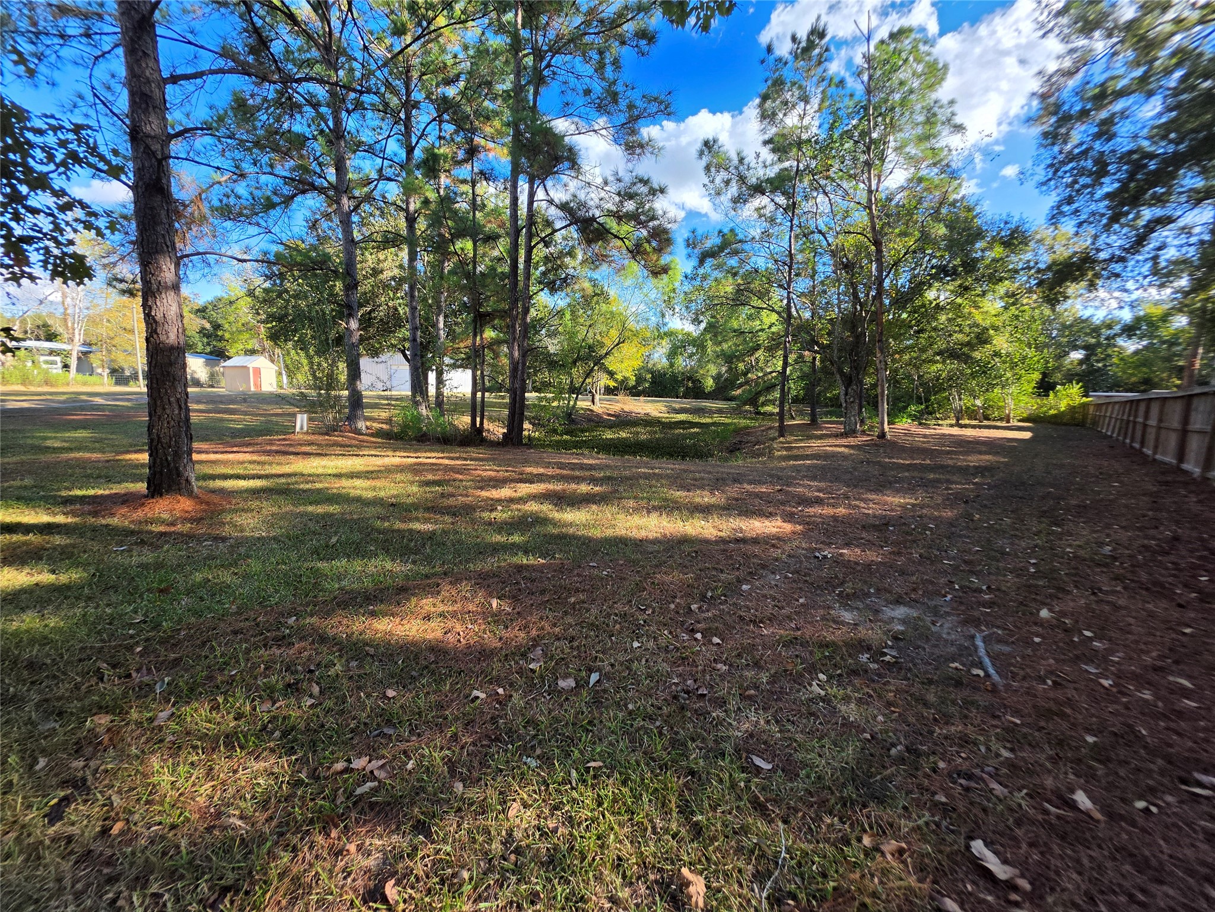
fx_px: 456
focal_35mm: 13
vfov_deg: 89.9
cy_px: 456
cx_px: 608
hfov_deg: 106.2
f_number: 1.9
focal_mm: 2.2
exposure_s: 1/560
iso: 32
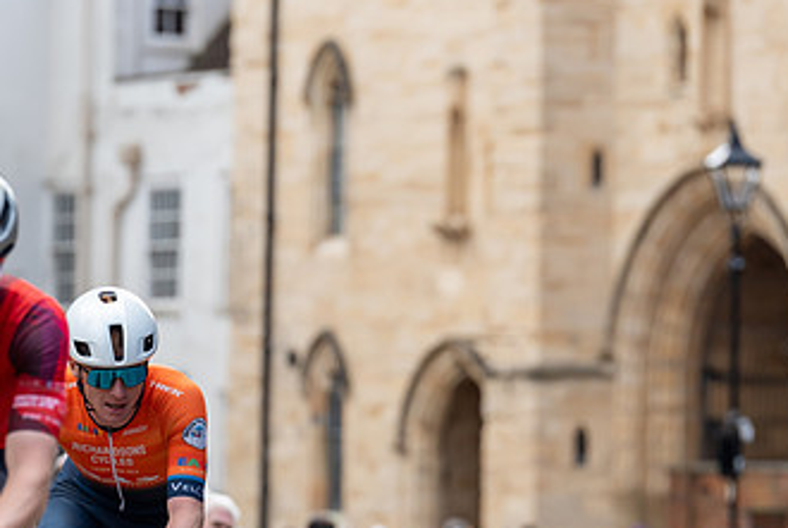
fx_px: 7693
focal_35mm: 351
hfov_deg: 5.9
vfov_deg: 3.9
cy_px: 434
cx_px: 119
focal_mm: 200
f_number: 5
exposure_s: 1/1000
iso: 800
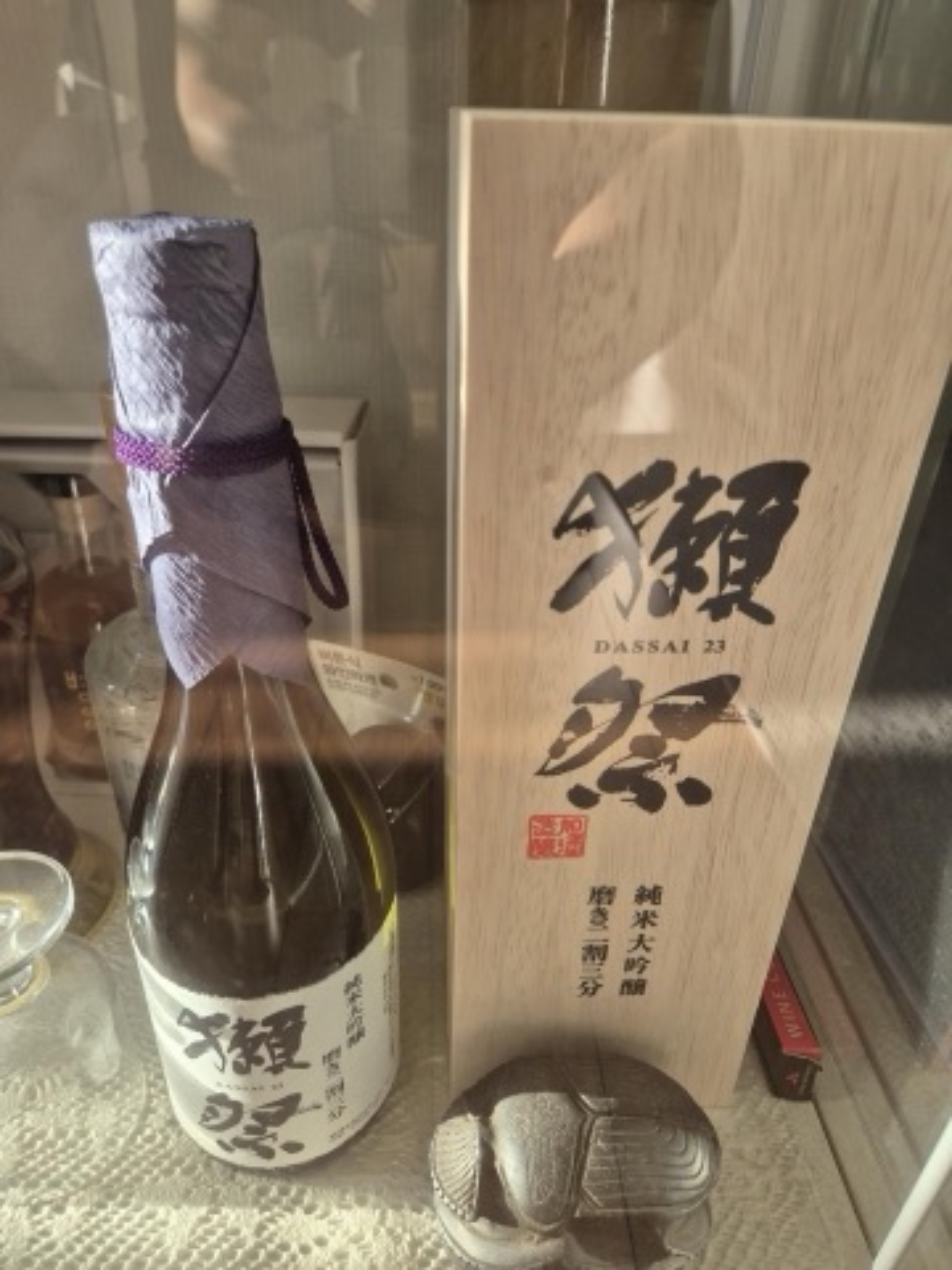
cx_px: 476
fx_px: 843
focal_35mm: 23
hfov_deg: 58.9
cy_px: 635
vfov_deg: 73.9
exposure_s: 1/120
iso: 160
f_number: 1.8
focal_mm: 5.4
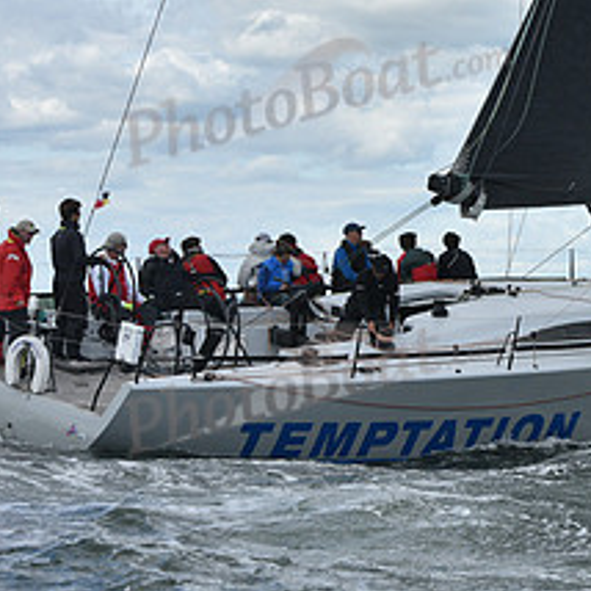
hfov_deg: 10.7
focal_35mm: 161
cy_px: 200
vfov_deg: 10.8
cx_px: 657
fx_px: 3110
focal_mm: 70
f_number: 8
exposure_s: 1/1000
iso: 320
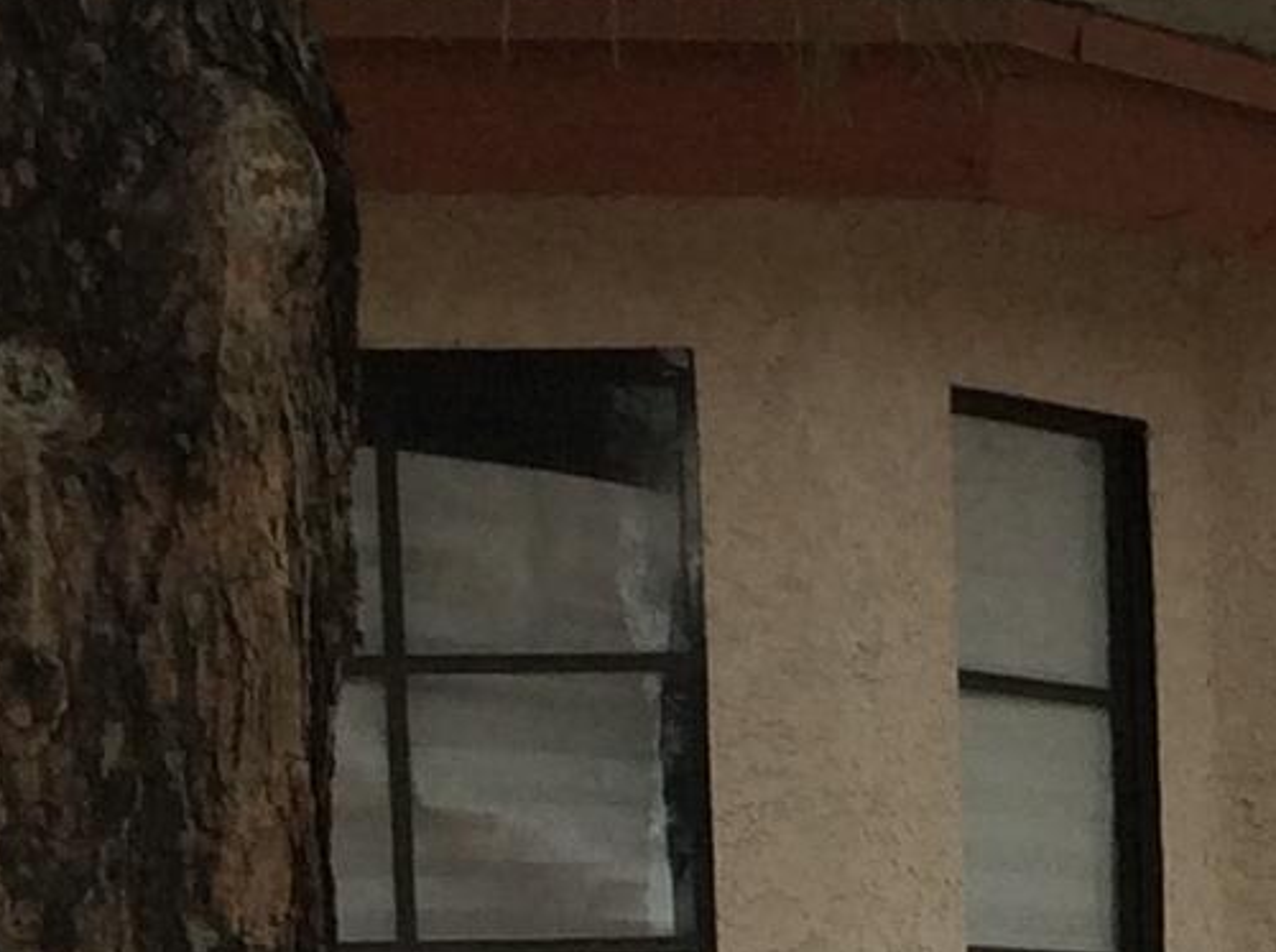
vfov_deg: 8.8
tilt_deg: +0.5
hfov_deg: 11.4
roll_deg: +3.9
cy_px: 1291
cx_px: 1901
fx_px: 6107
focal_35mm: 166
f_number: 2.4
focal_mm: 3.3
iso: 32
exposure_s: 1/763
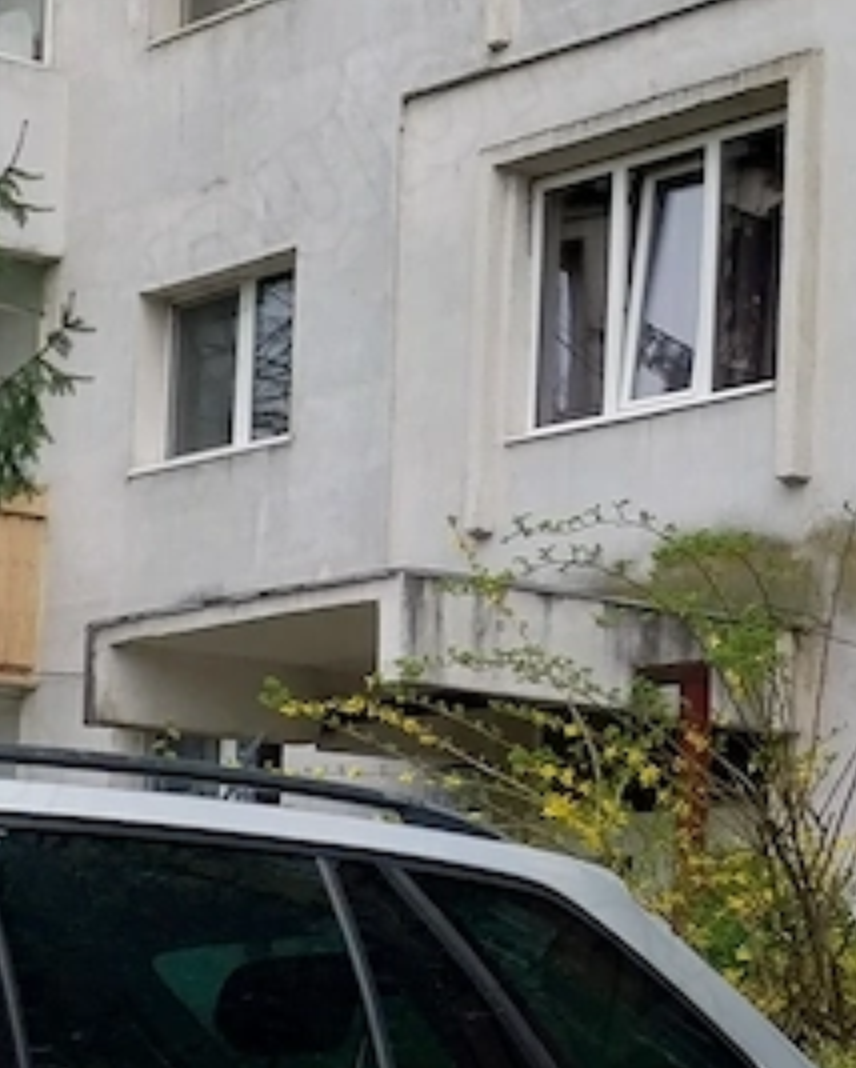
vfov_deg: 19.5
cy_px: 1100
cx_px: -836
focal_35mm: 95
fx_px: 3005
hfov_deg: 13.8
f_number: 1.8
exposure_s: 1/787
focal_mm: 4
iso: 25
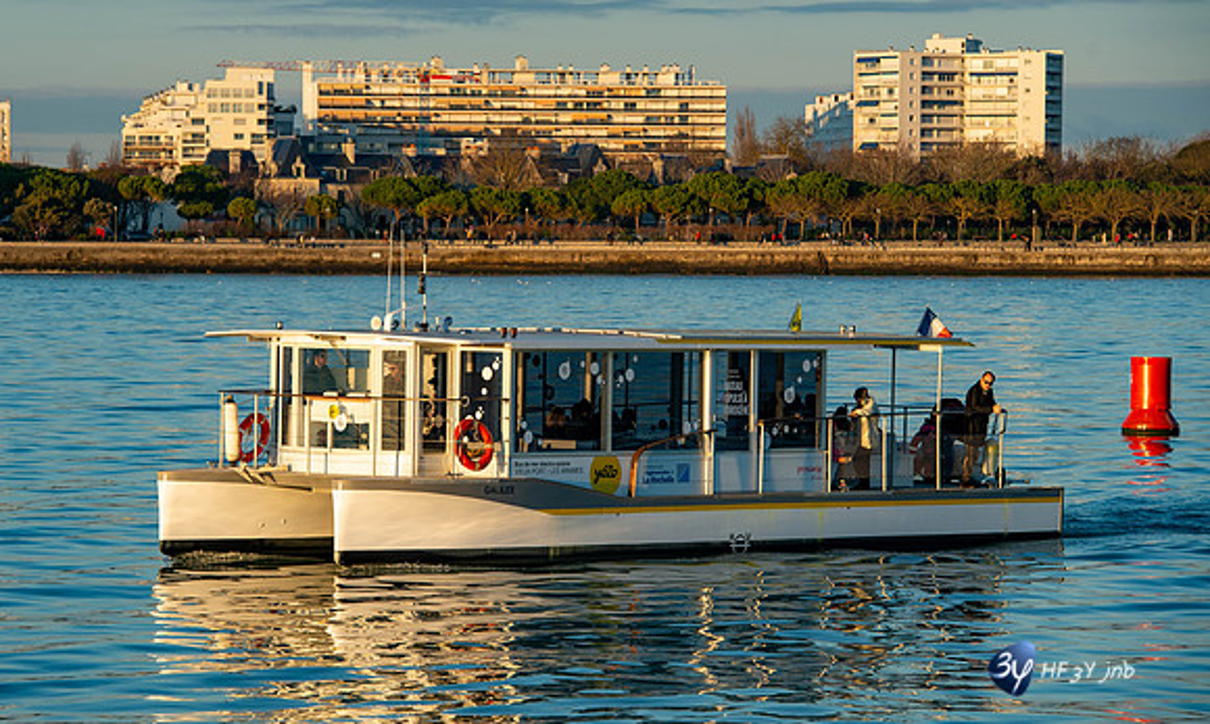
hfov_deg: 12.2
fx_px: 5668
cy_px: 337
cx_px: 506
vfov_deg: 7.3
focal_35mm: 174
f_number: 7.1
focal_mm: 145
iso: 100
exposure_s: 1/200
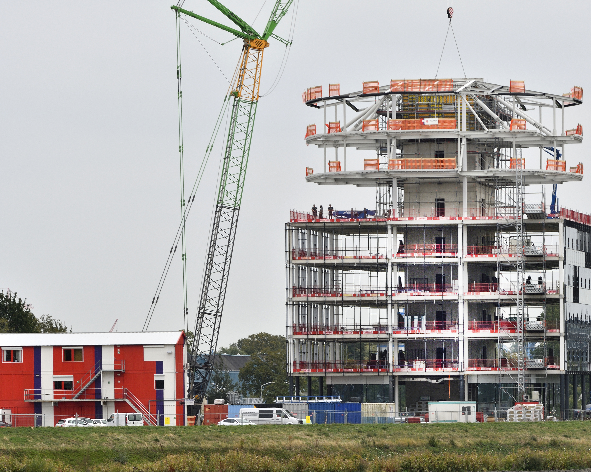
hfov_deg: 6.7
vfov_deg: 5.4
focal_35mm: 288
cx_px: 333
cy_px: 235
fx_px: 5037
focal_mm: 170
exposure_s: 1/320
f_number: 9
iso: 200
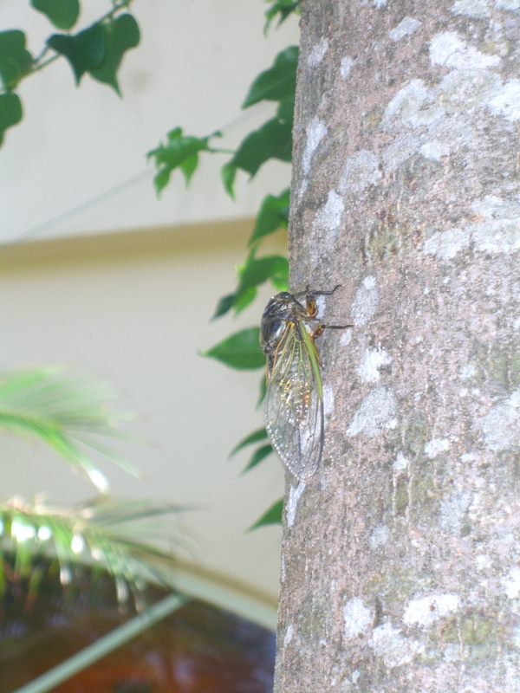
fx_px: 2283
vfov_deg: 17.3
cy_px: 346
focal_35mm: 114
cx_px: 260
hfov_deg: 13.0
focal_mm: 23.7
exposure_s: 1/125
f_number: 5.1
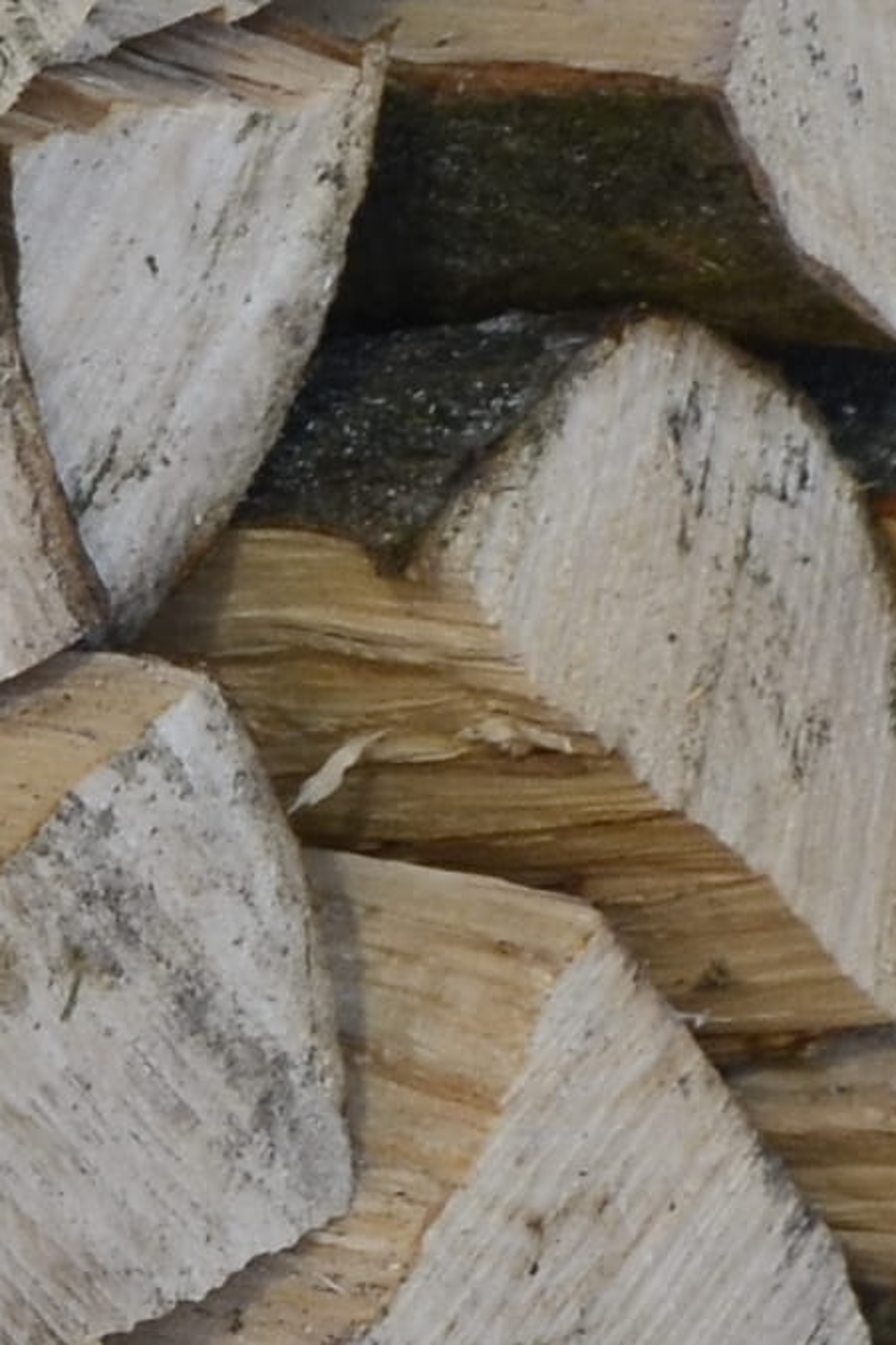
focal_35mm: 545
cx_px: -2082
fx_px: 20355
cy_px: 699
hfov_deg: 2.5
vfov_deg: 3.8
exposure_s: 1/40
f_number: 10
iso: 400
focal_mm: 50
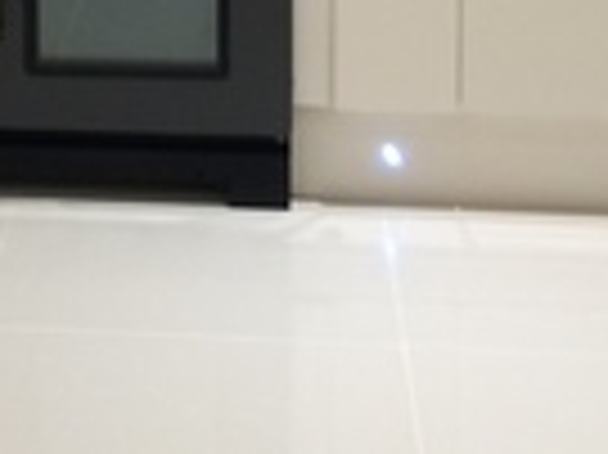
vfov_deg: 10.8
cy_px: -360
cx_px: -32
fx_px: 2264
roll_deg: +1.2
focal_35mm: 129
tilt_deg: -7.3
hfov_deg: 15.0
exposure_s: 1/33
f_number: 2.2
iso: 100
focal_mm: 4.15
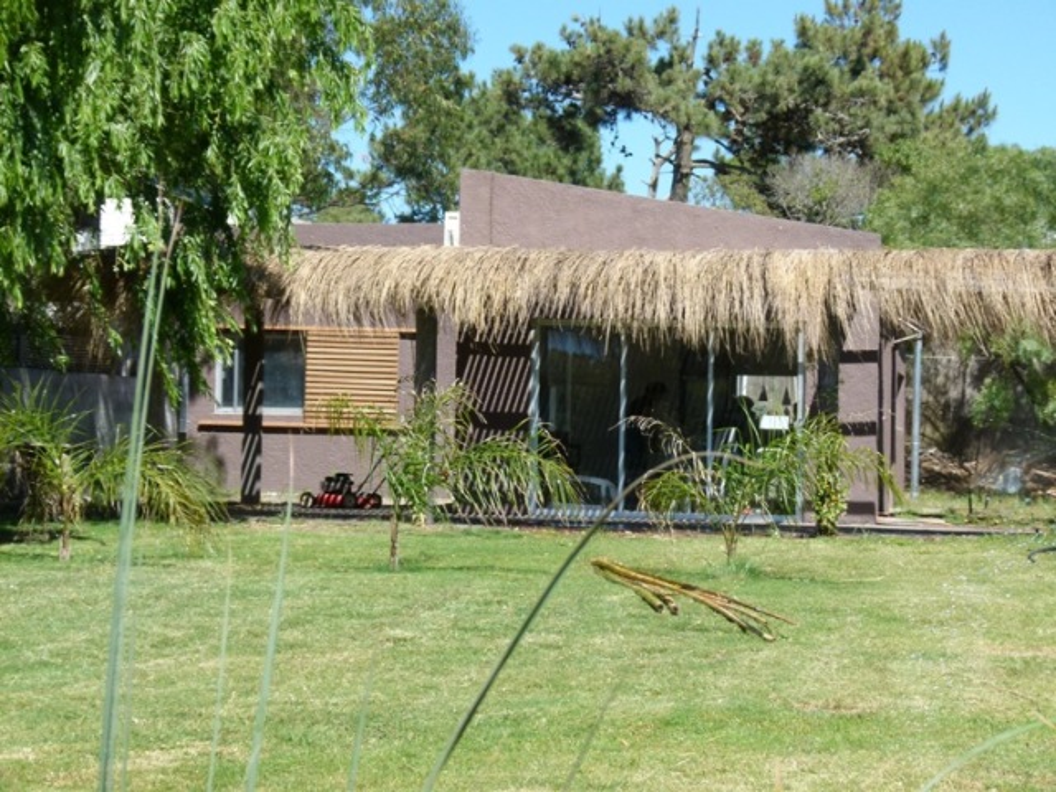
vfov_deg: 16.8
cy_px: 396
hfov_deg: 22.3
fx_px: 2685
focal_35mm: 88
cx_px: 528
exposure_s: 1/640
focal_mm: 15.8
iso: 100
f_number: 4
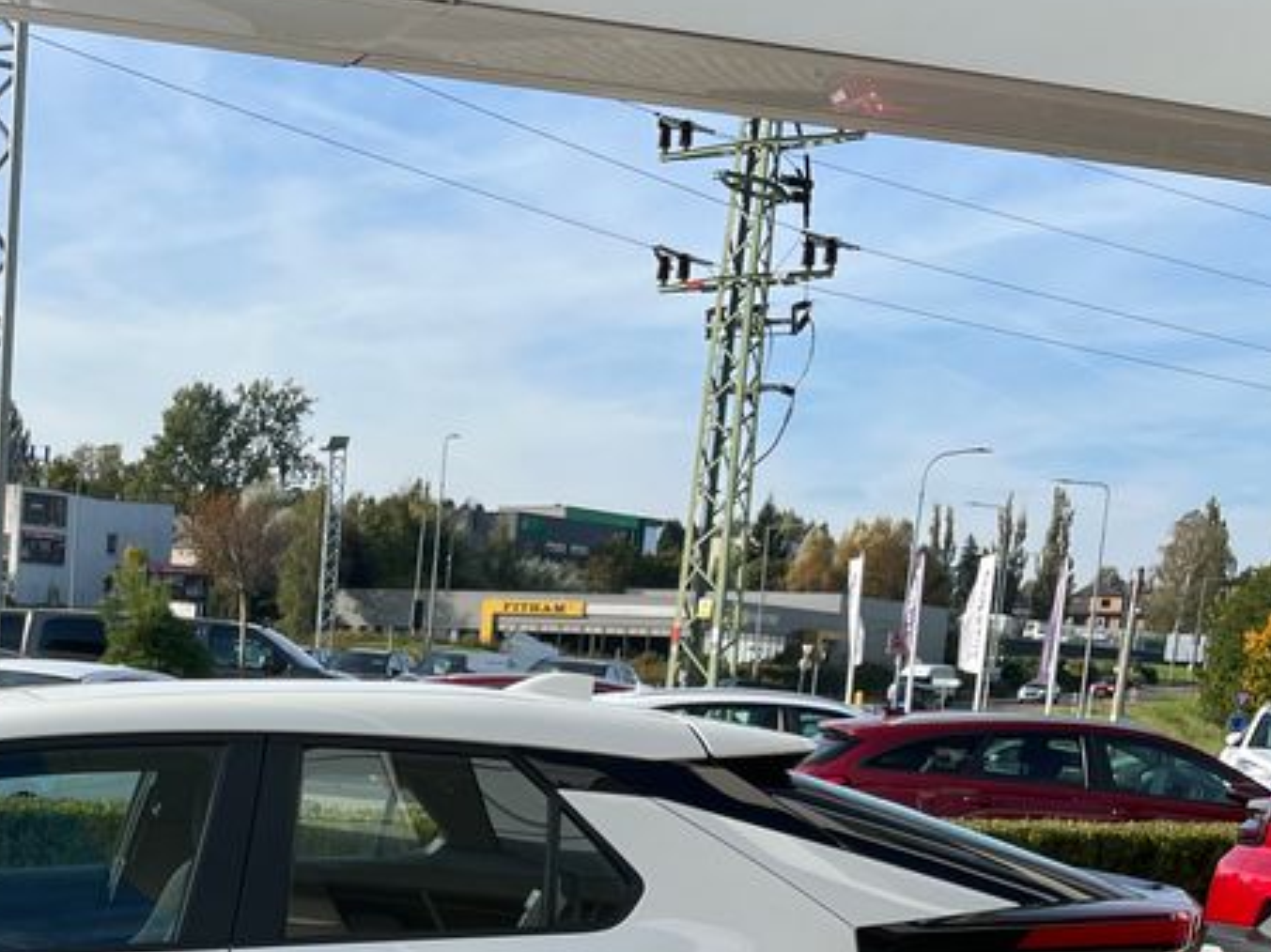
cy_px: 1000
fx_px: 2166
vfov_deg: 23.5
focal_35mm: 59
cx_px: 3
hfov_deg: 30.4
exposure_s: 1/2513
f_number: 1.6
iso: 50
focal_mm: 5.1
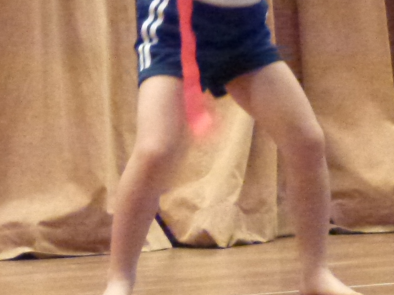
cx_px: 165
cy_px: -66
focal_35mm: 409
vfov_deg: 3.6
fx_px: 4655
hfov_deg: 4.8
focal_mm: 23.4
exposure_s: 1/50
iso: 1600
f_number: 5.2
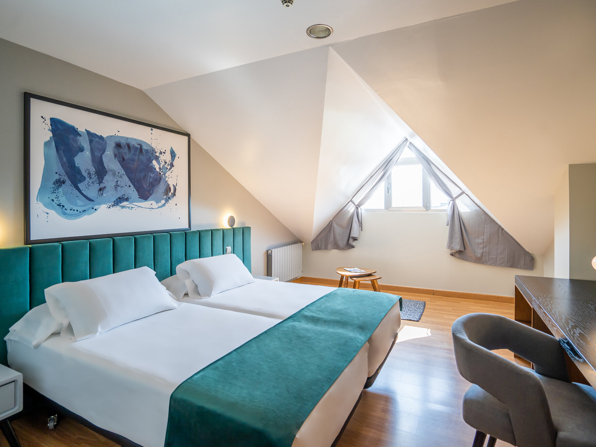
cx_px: 294
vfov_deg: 71.6
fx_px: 310
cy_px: 217
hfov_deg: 87.7
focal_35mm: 18
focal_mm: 16
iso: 320
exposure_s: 1/160
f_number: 4
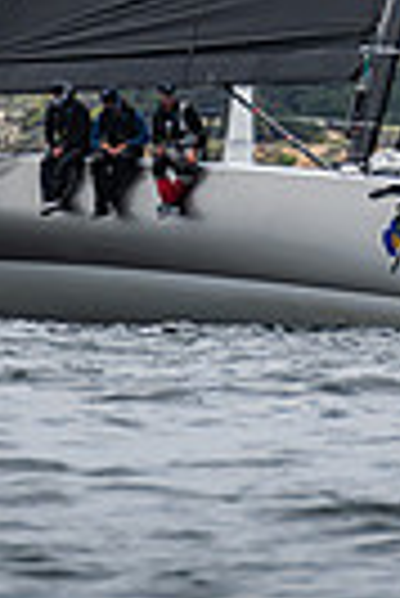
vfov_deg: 1.5
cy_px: -373
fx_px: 22523
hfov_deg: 1.0
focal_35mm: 1355
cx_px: 238
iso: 500
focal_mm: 400
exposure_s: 1/2500
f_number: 8
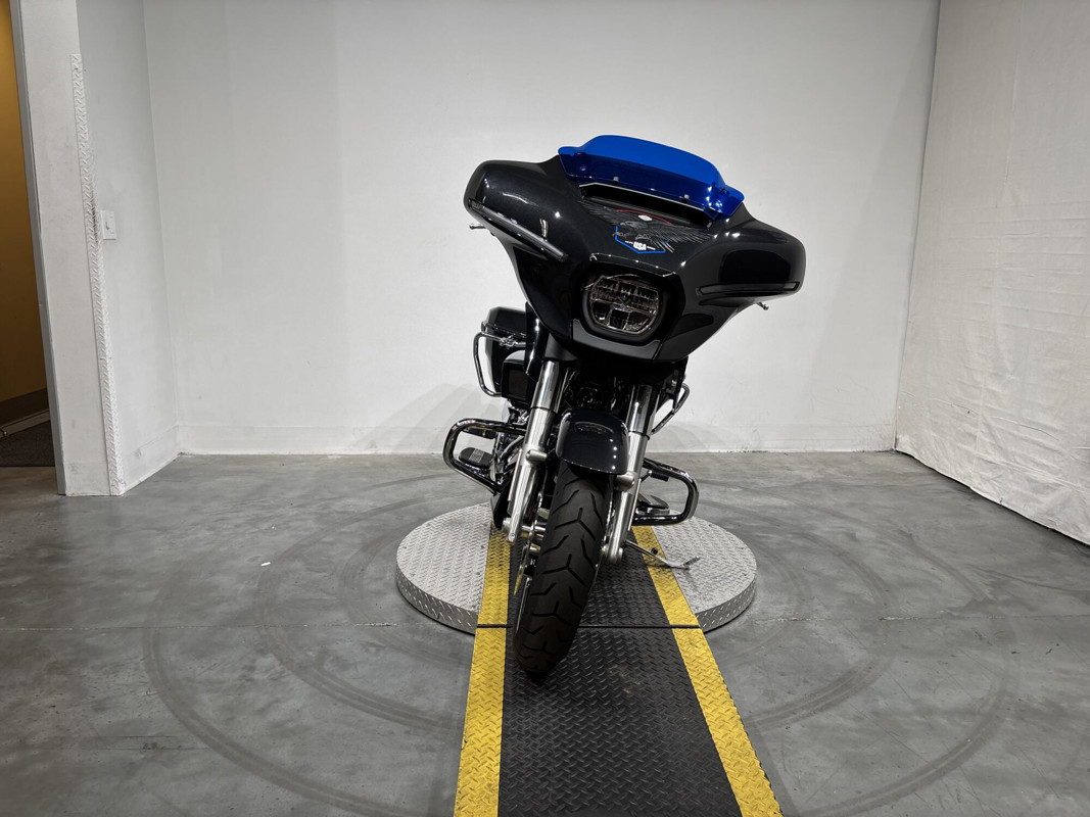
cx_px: 545
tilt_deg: -11.5
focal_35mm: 26
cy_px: 408
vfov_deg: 53.1
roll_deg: -0.3
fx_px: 819
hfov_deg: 67.3
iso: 100
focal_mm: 5.96
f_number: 1.6
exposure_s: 1/120
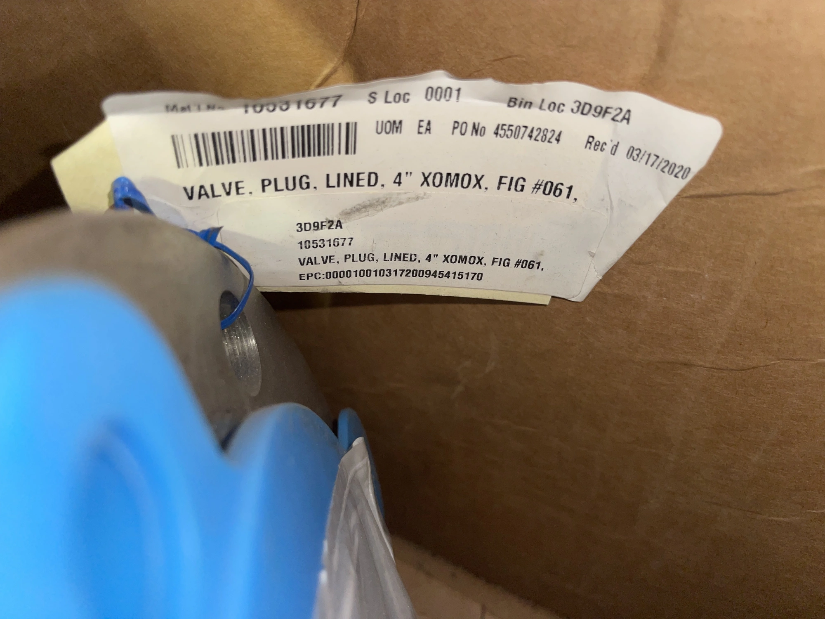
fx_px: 620
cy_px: 310
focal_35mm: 26
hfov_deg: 67.3
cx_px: 412
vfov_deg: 53.1
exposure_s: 1/4
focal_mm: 5.1
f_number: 1.6
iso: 32
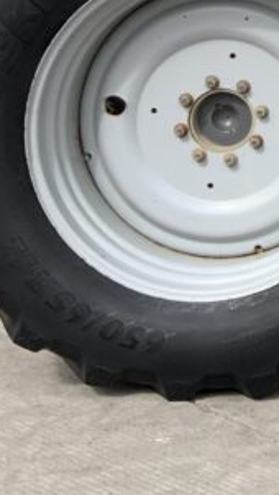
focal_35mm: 107
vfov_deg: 19.1
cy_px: -54
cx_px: 688
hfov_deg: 9.9
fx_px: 1406
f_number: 1.8
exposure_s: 1/1076
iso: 16
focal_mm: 3
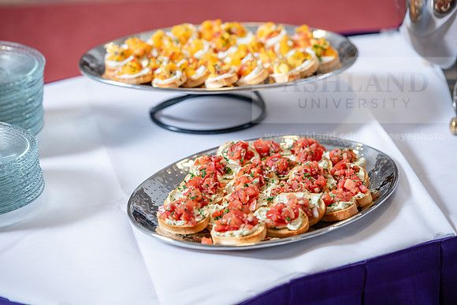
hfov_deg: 13.7
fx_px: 1905
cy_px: 152
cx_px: 228
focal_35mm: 150
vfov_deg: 9.2
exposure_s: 1/200
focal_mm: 150
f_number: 4
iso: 400
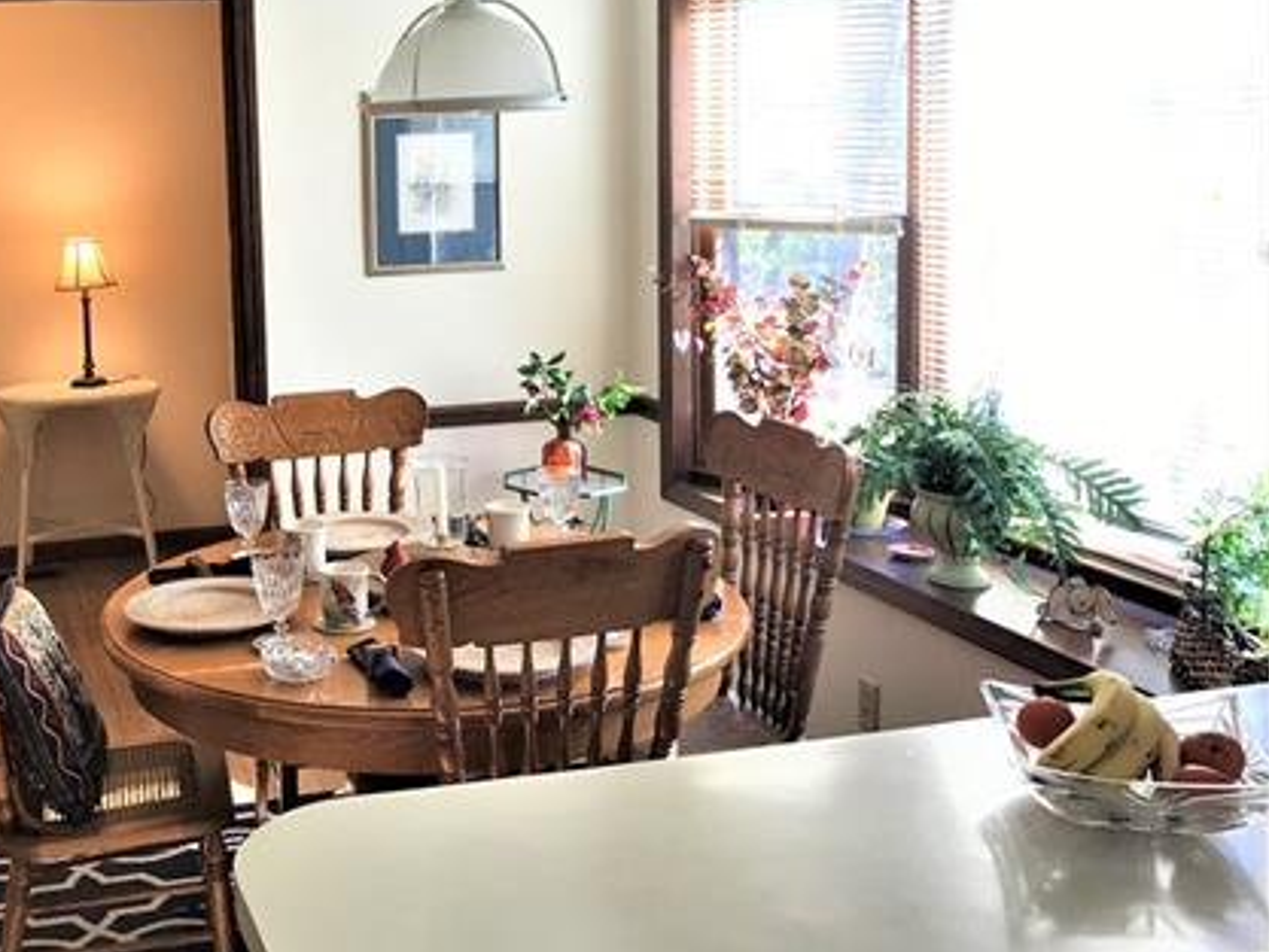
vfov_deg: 33.3
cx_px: 298
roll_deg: +2.5
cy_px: 322
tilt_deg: -4.7
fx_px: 1577
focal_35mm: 43
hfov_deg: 42.3
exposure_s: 1/60
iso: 20
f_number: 1.8
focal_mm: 3.99
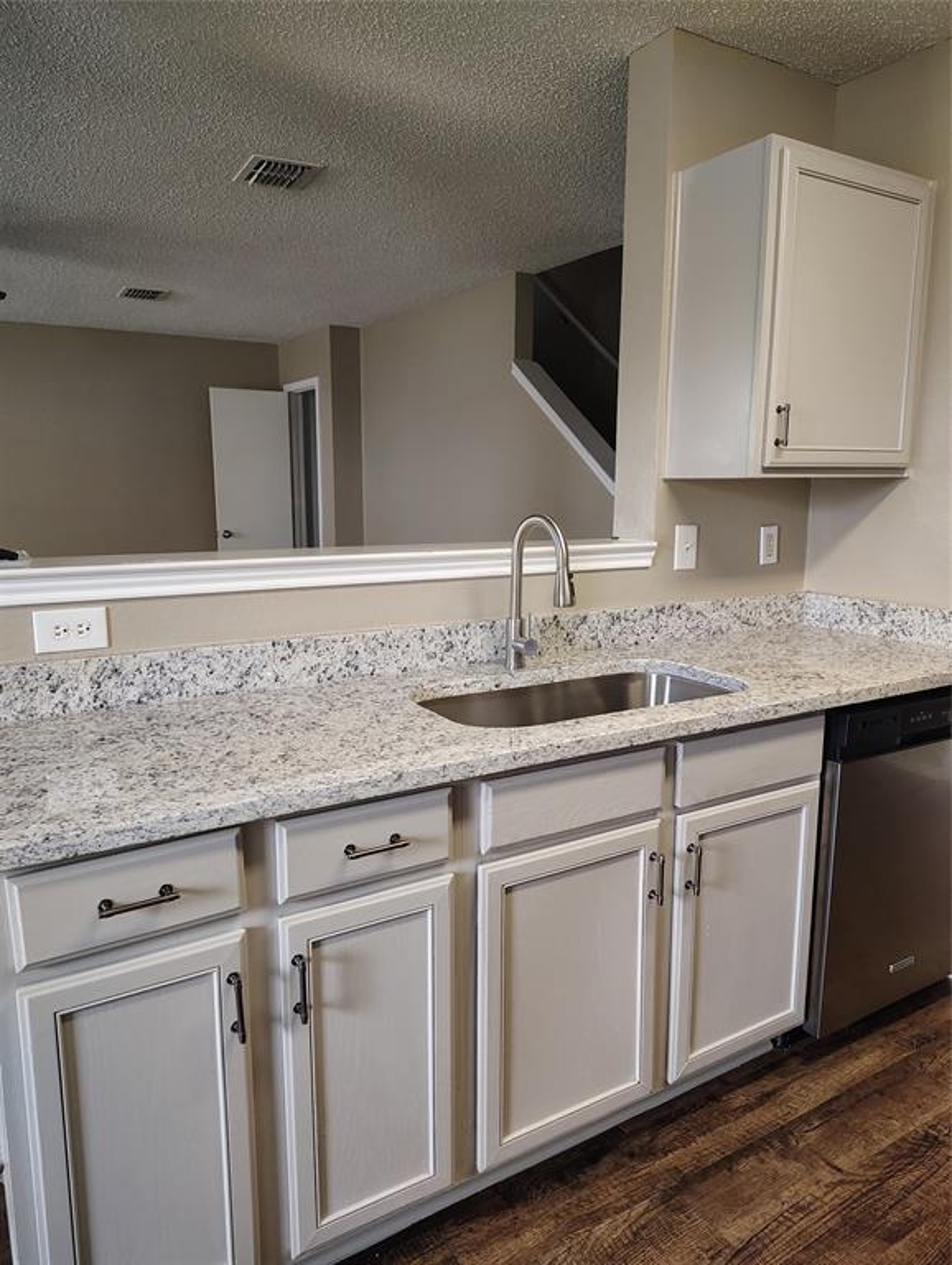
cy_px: 632
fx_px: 878
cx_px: 476
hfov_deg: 56.9
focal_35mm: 24
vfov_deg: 71.5
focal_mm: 5.56
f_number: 1.8
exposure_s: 1/60
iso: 938
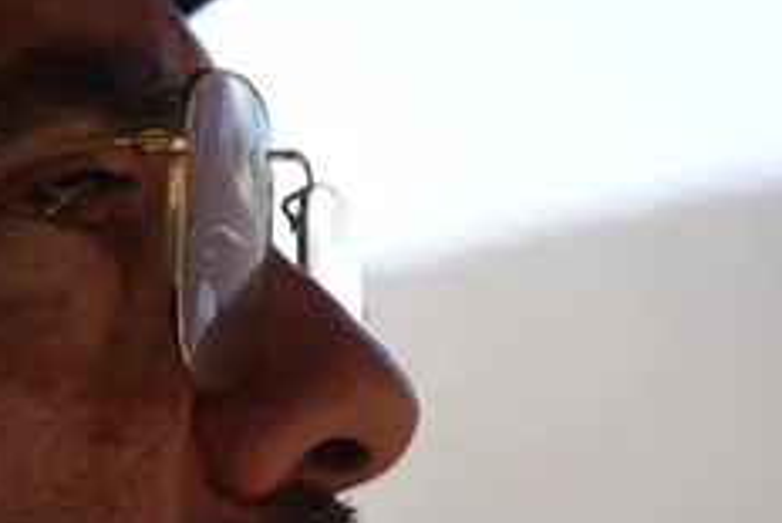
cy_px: 597
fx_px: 2999
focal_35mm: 138
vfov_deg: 9.8
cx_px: 735
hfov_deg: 14.7
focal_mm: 40
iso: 80
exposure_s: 1/200
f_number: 4.5
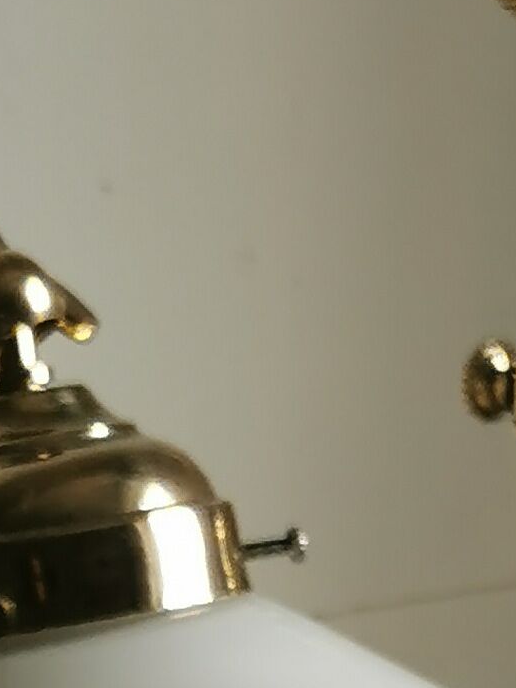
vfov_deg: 6.6
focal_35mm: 297
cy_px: 977
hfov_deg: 5.0
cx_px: 411
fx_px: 5903
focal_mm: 5.58
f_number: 1.8
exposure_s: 1/173
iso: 50
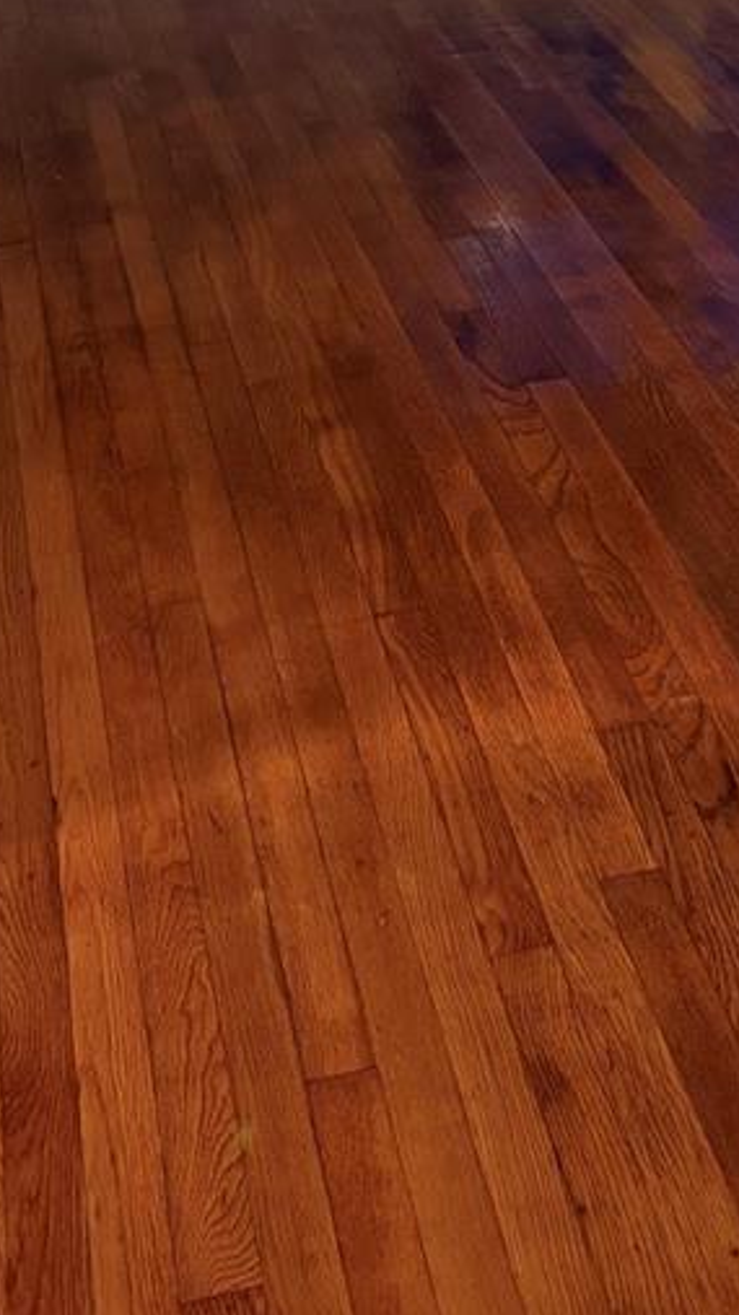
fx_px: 2335
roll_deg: +0.2
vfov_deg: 30.2
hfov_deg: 17.6
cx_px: 713
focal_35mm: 67
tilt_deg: -20.3
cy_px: 158
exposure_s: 1/30
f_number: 1.6
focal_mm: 5.96
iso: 640
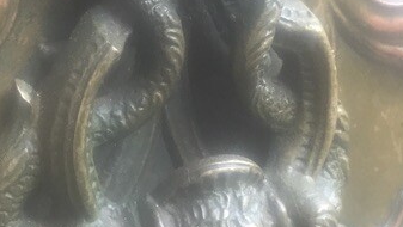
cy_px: 42
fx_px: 1026
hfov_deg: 22.1
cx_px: 132
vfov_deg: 12.6
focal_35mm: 96
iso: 40
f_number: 2.2
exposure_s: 1/33
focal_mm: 4.15
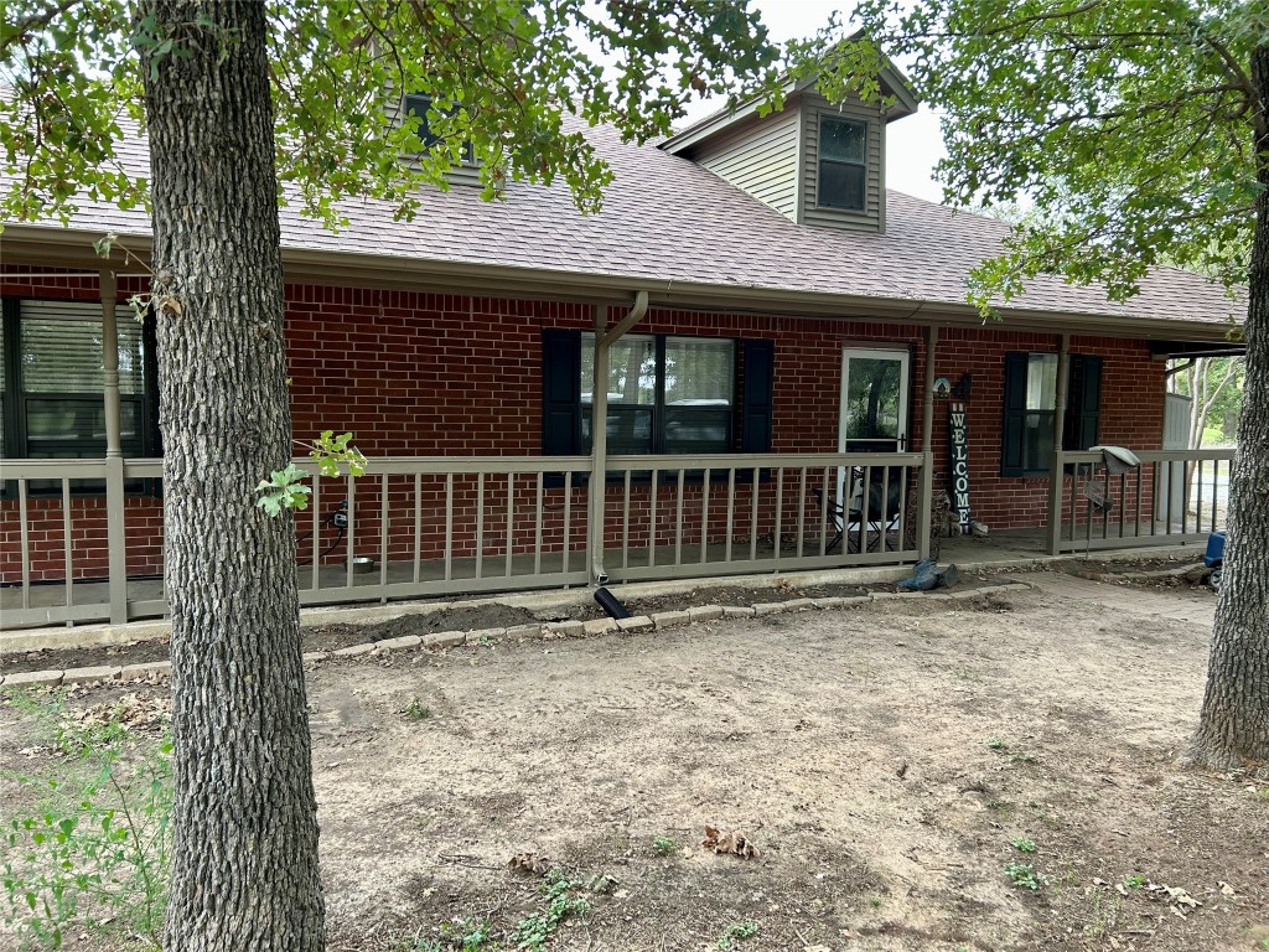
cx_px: 634
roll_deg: -0.7
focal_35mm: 26
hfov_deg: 67.3
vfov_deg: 53.1
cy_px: 476
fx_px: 953
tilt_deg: -4.5
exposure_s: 1/251
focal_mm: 5.7
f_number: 1.5
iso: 40
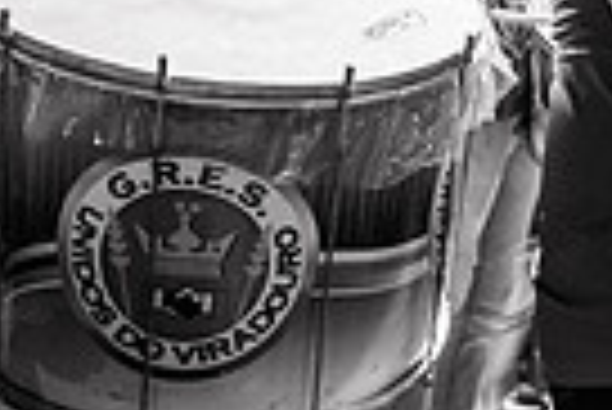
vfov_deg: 13.3
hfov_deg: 18.1
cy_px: 43
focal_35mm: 102
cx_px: 873
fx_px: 1736
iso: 1600
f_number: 1.8
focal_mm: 24
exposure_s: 1/250
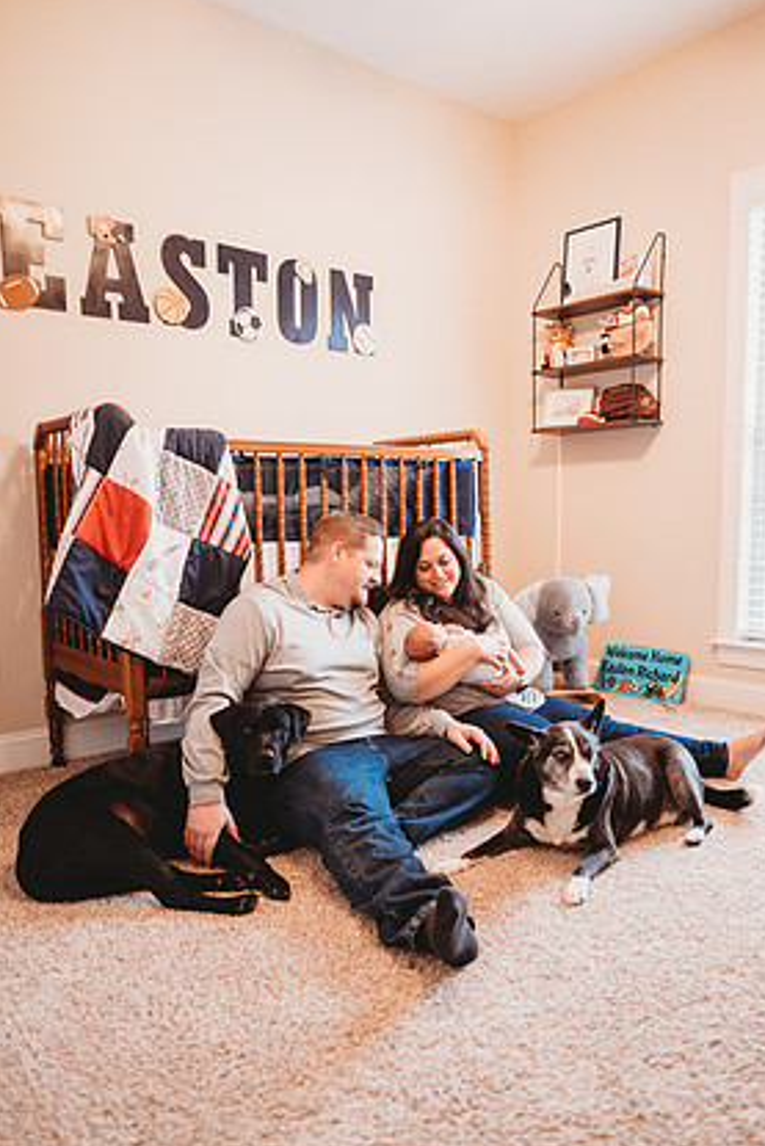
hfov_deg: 49.5
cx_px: 411
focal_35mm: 26
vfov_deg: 69.3
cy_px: 608
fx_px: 828
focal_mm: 24
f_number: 2.2
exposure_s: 1/160
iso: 800
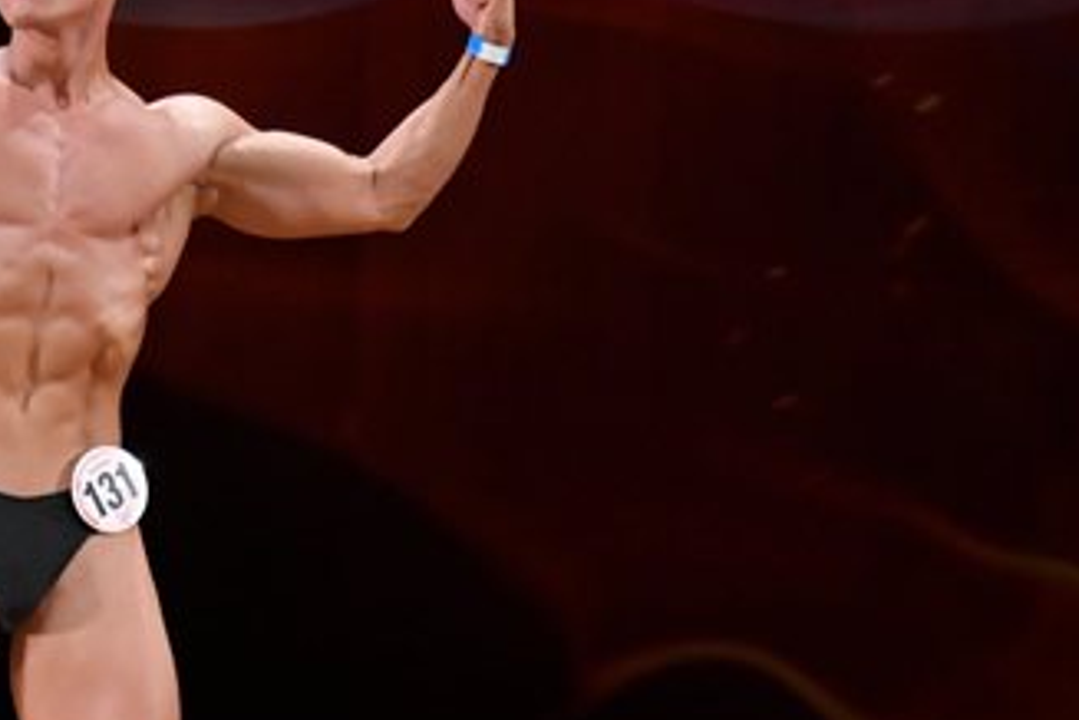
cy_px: 561
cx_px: -61
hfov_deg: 3.4
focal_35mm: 605
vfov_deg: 2.3
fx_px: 18132
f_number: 5.6
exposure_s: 1/400
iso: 3200
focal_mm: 170
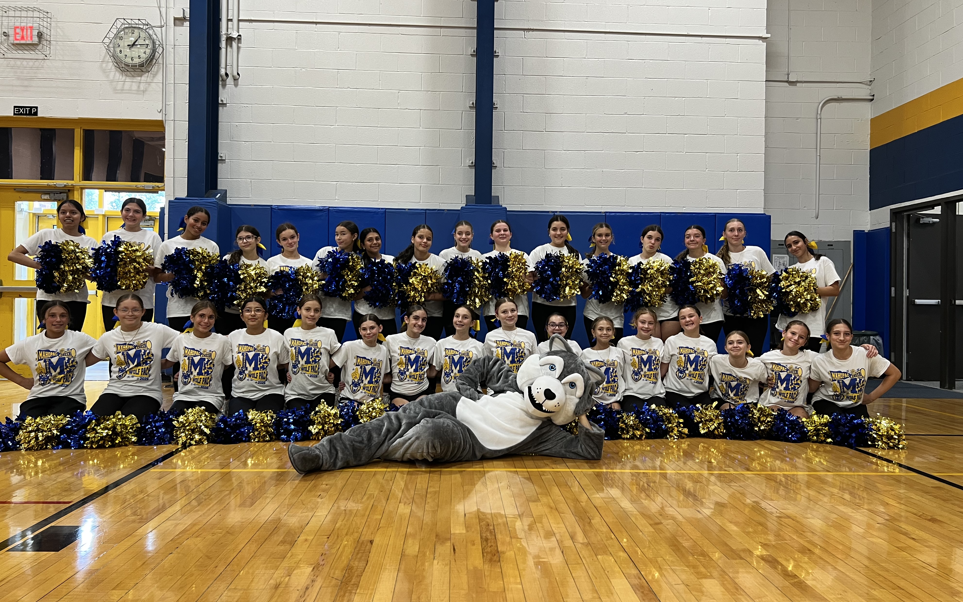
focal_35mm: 28
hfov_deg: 66.5
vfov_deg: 44.5
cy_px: 295
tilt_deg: -0.4
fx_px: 735
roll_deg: +0.5
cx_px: 482
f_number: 1.5
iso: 80
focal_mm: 5.7
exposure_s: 1/60
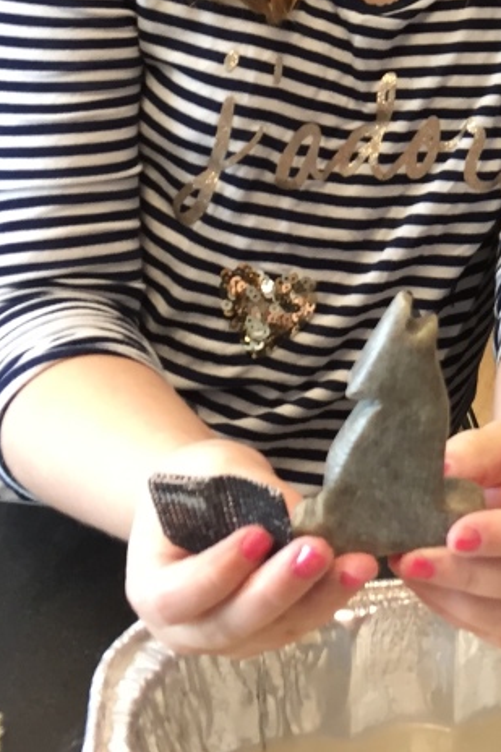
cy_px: -65
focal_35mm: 78
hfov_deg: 16.6
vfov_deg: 24.4
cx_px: 642
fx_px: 1629
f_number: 2.2
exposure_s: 1/30
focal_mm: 4.15
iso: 64
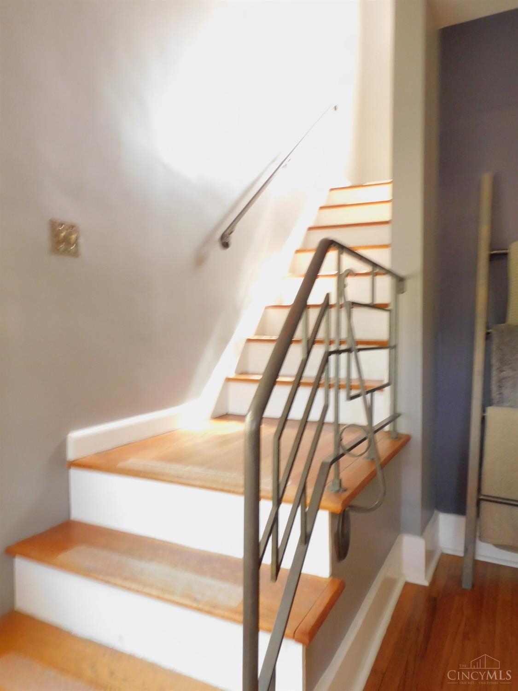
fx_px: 479
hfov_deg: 56.8
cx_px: 259
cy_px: 346
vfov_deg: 71.6
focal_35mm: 24
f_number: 3.3
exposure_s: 1/20
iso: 400
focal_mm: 4.3
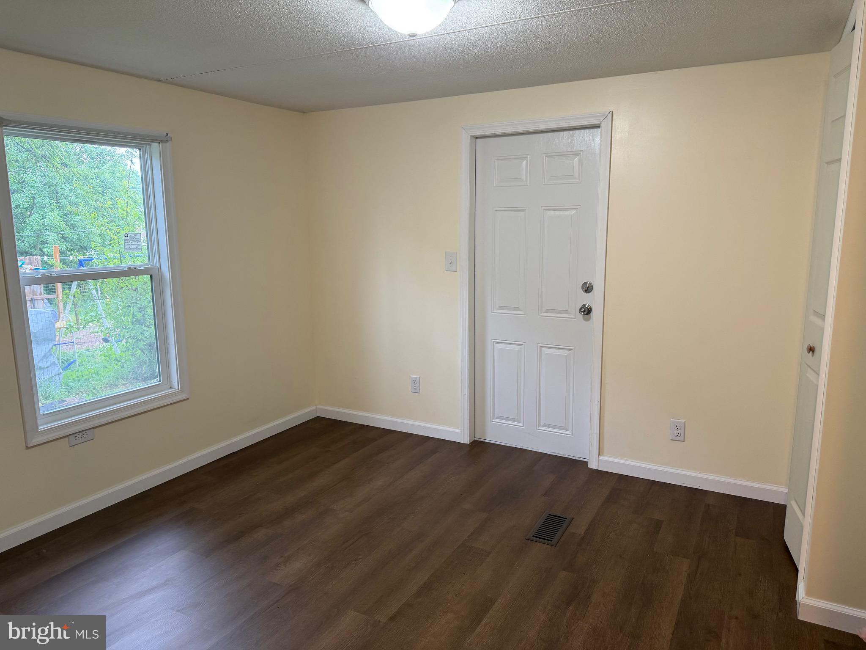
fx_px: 600
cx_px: 433
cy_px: 325
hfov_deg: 71.6
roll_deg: +0.1
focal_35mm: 24
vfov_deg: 56.8
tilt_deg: -8.3
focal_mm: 6.76
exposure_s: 1/120
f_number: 1.78
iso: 200
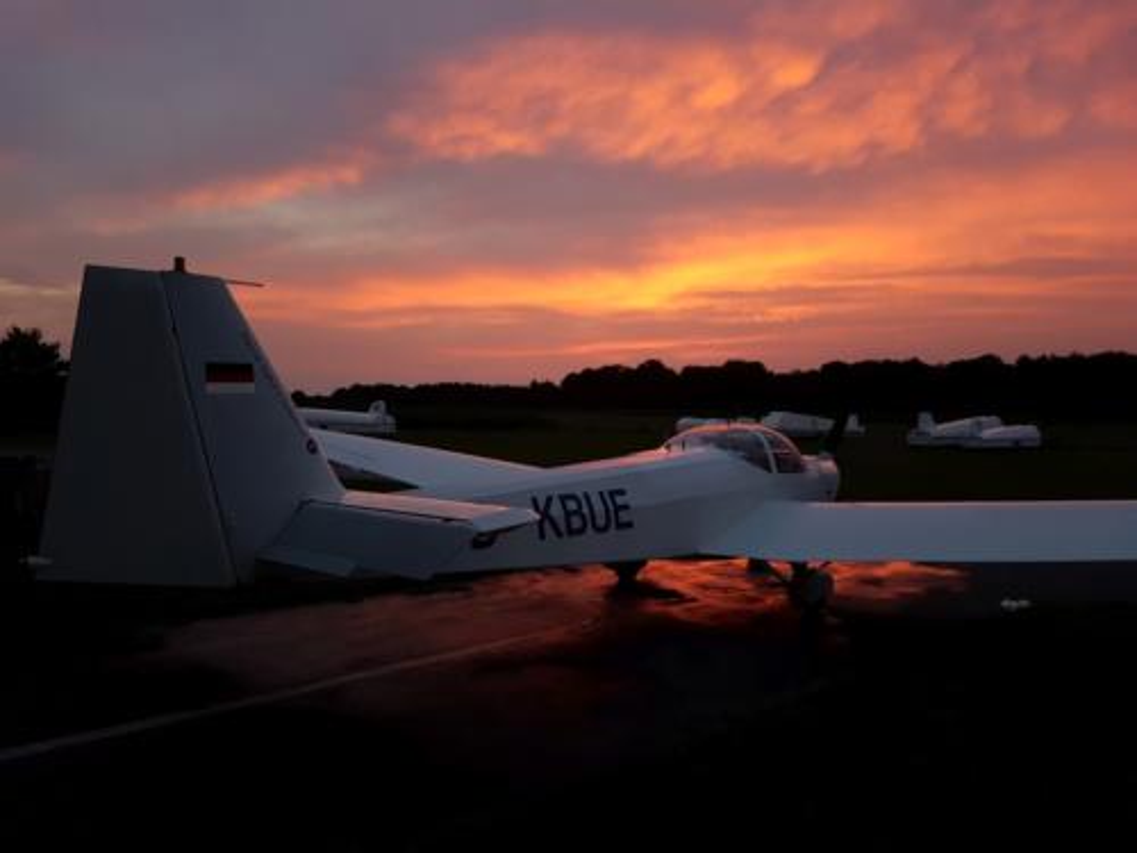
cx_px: 568
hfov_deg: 67.3
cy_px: 426
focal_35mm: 26
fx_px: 854
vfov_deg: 53.1
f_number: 1.7
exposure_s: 1/100
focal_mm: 4.2
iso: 100
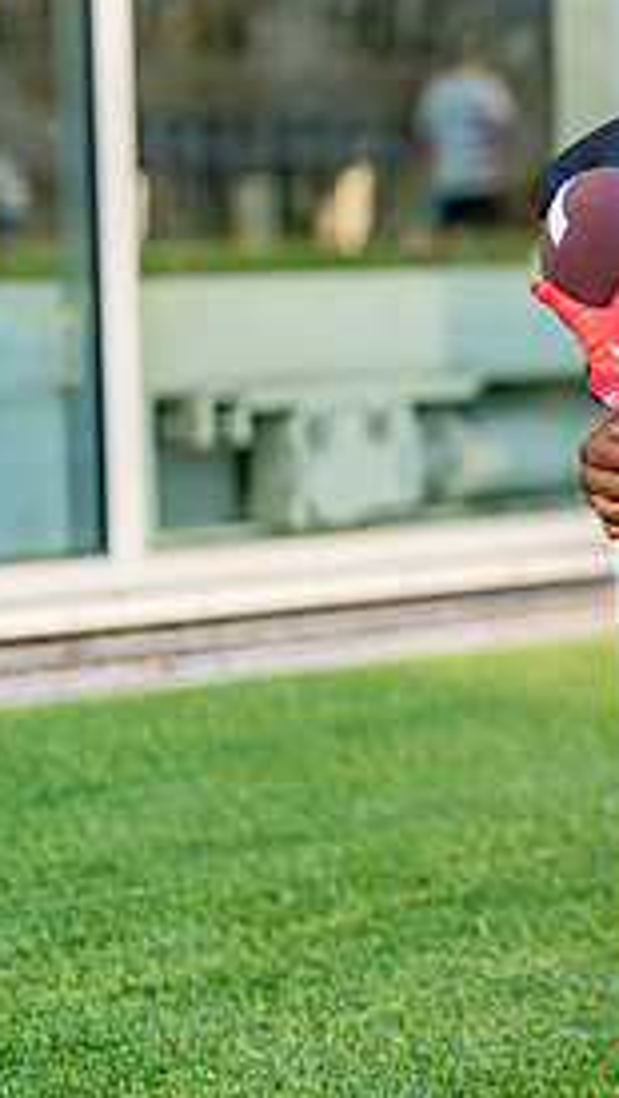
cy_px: 468
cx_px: 1016
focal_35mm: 120
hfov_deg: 9.7
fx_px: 3496
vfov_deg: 17.8
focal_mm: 50
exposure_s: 1/800
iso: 100
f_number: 1.2
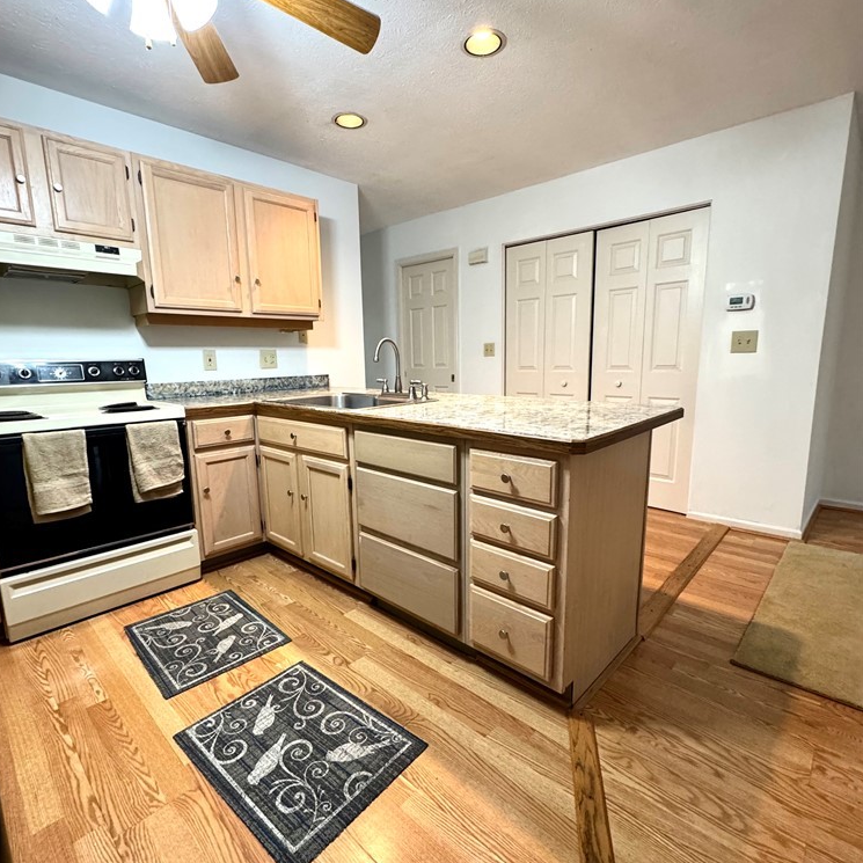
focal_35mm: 17
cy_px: 438
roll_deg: +1.2
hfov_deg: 84.0
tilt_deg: -8.7
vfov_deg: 84.0
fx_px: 479
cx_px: 420
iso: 320
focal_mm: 2.22
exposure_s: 1/60
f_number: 2.2
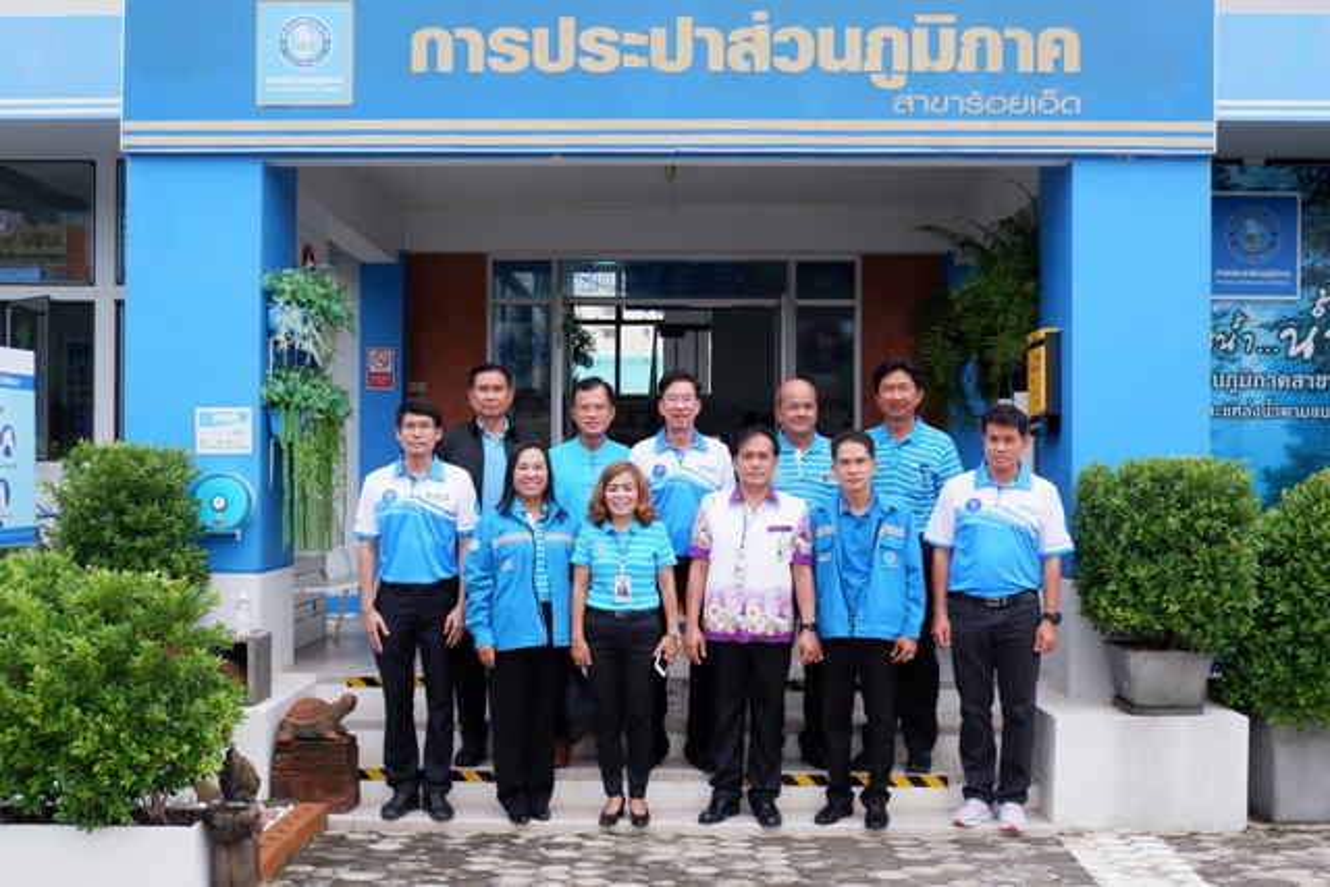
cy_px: 444
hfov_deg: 58.7
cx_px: 665
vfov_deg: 41.1
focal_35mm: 32
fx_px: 1182
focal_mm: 21.5
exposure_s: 1/400
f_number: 5.6
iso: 400
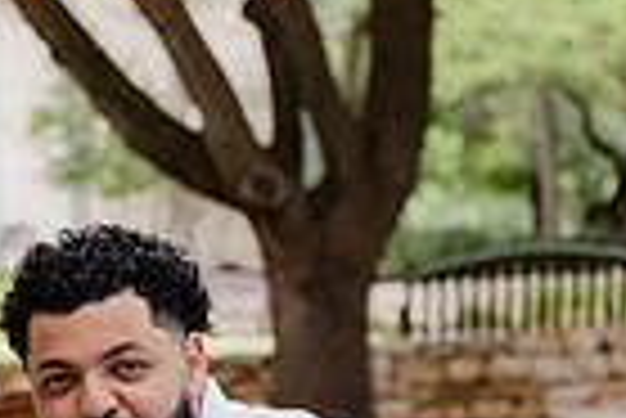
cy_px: 766
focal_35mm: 229
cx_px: -104
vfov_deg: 5.9
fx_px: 3986
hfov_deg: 8.9
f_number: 3.5
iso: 3200
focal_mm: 55
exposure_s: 1/160
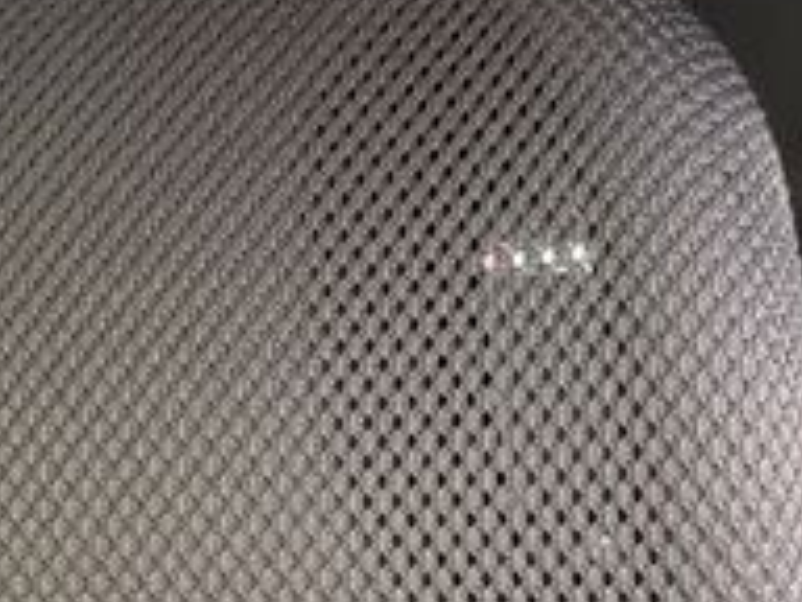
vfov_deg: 17.7
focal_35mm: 80
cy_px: 673
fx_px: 1853
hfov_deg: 24.2
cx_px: 200
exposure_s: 1/159
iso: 160
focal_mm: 6.76
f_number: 1.78
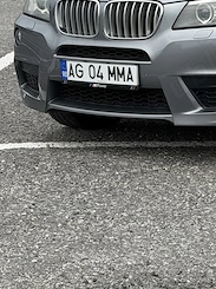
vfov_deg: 12.2
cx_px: 307
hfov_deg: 9.2
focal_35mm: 157
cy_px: -86
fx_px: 1310
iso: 64
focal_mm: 6.76
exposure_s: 1/3226
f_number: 1.78
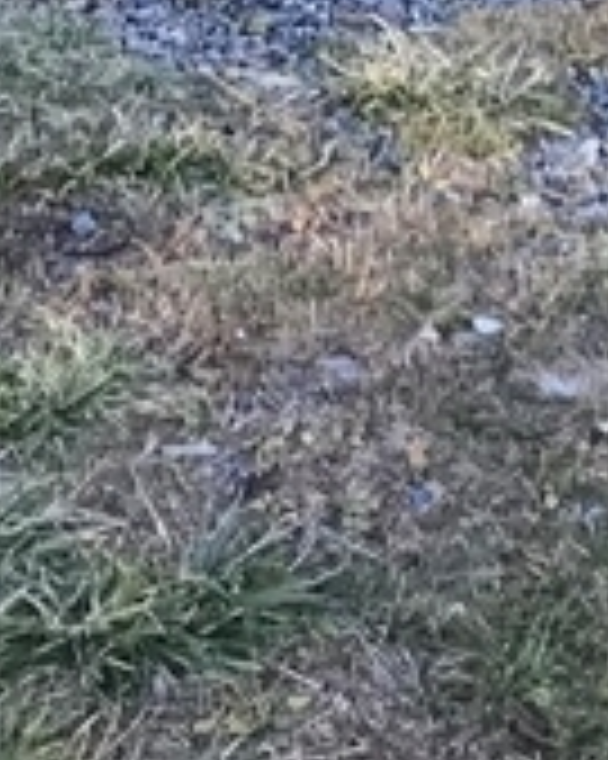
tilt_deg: -0.5
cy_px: -1192
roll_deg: -1.8
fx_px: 4368
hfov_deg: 8.0
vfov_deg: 8.8
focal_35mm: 194
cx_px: 239
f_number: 1.8
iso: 20
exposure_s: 1/145
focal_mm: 3.99
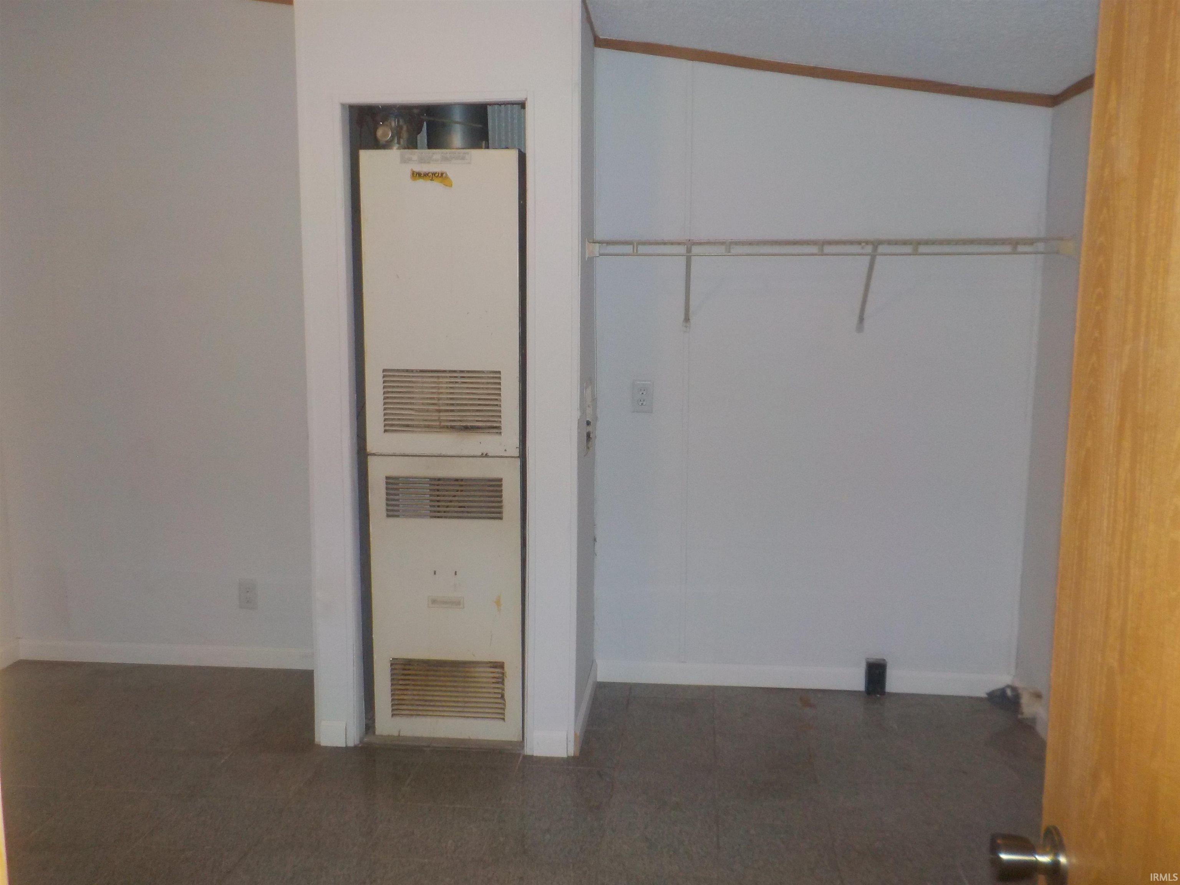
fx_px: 1023
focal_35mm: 30
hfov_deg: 60.0
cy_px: 442
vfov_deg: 46.8
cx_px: 590
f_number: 3.3
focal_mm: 4.1
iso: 200
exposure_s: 1/30
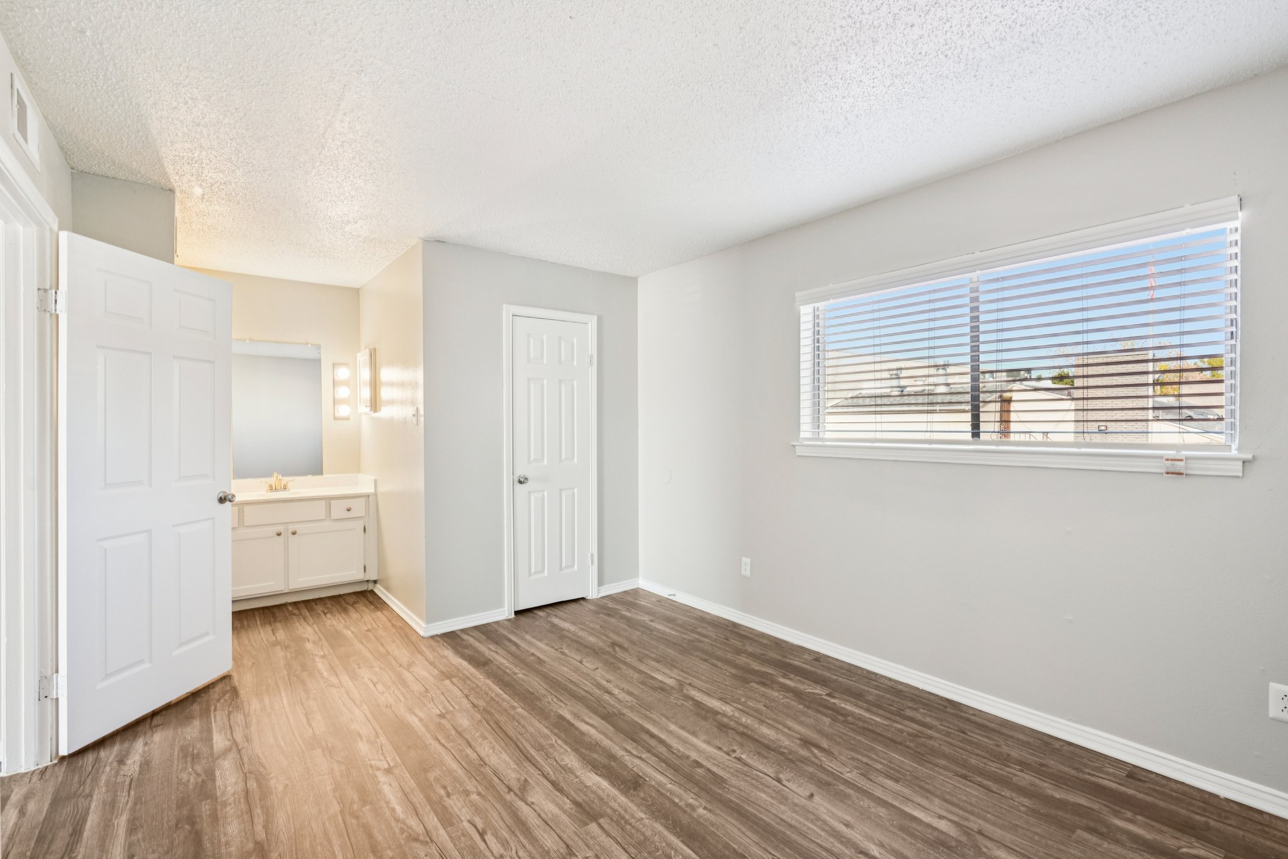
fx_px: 572
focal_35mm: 16
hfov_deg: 96.7
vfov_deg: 73.7
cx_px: 644
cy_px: 430
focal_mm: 16
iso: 400
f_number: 8
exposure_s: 1/30
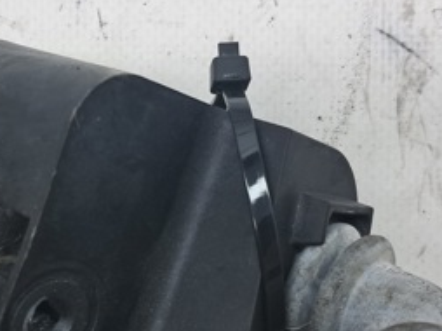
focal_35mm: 68
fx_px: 867
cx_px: 141
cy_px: 250
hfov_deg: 28.4
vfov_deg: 21.4
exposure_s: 1/50
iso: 50
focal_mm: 4
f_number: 1.8
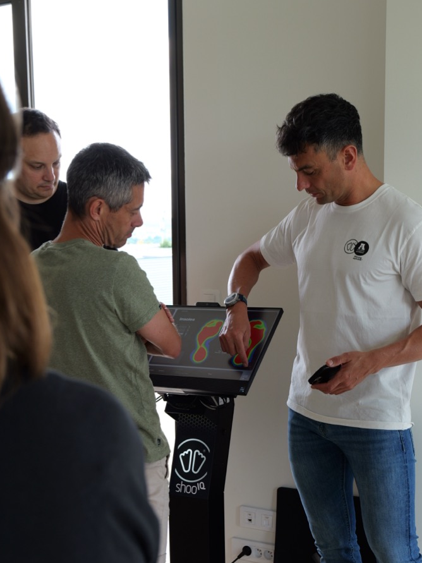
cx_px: 173
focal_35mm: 58
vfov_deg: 32.9
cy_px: 382
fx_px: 943
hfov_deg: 25.2
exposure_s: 1/60
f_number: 7.1
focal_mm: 42
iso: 320
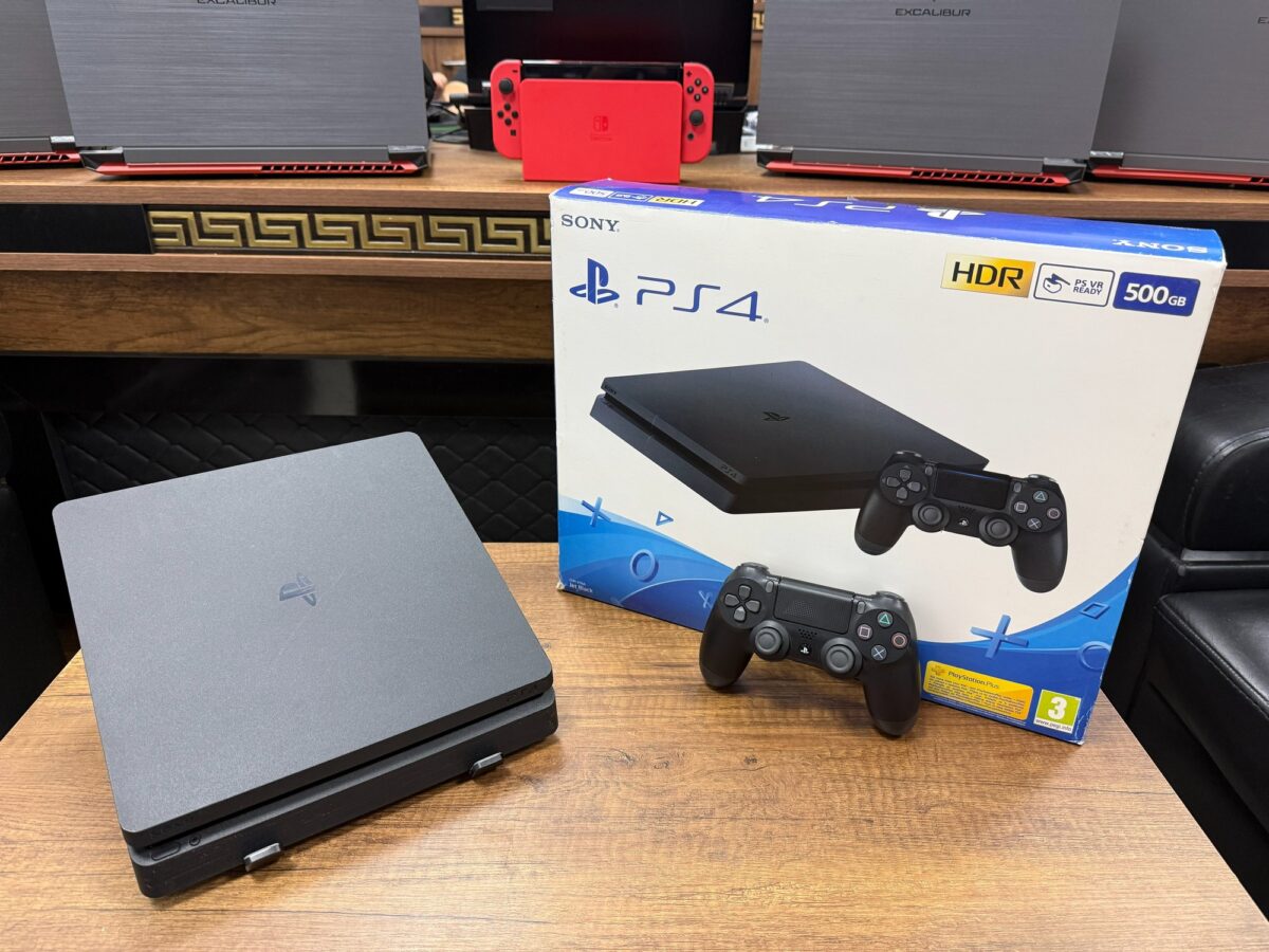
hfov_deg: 71.6
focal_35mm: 24
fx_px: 880
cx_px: 634
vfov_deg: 56.8
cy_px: 476
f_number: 1.78
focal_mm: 6.76
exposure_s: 1/50
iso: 200
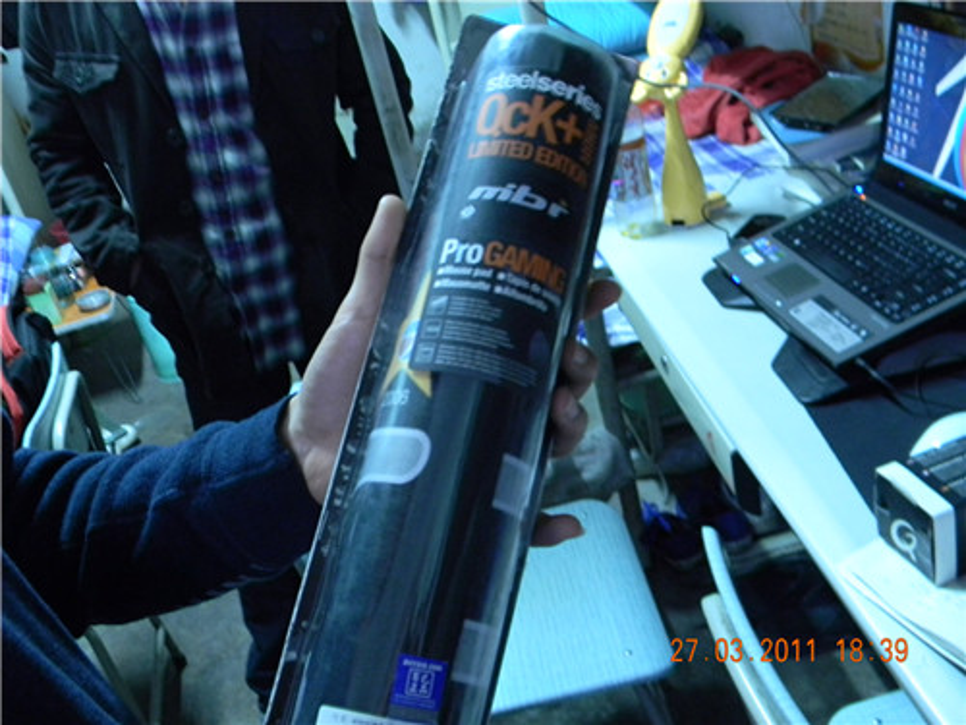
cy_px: 362
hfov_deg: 51.4
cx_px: 483
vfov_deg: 39.7
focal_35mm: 36
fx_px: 1005
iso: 400
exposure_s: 1/2.1
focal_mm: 6.4
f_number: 3.7
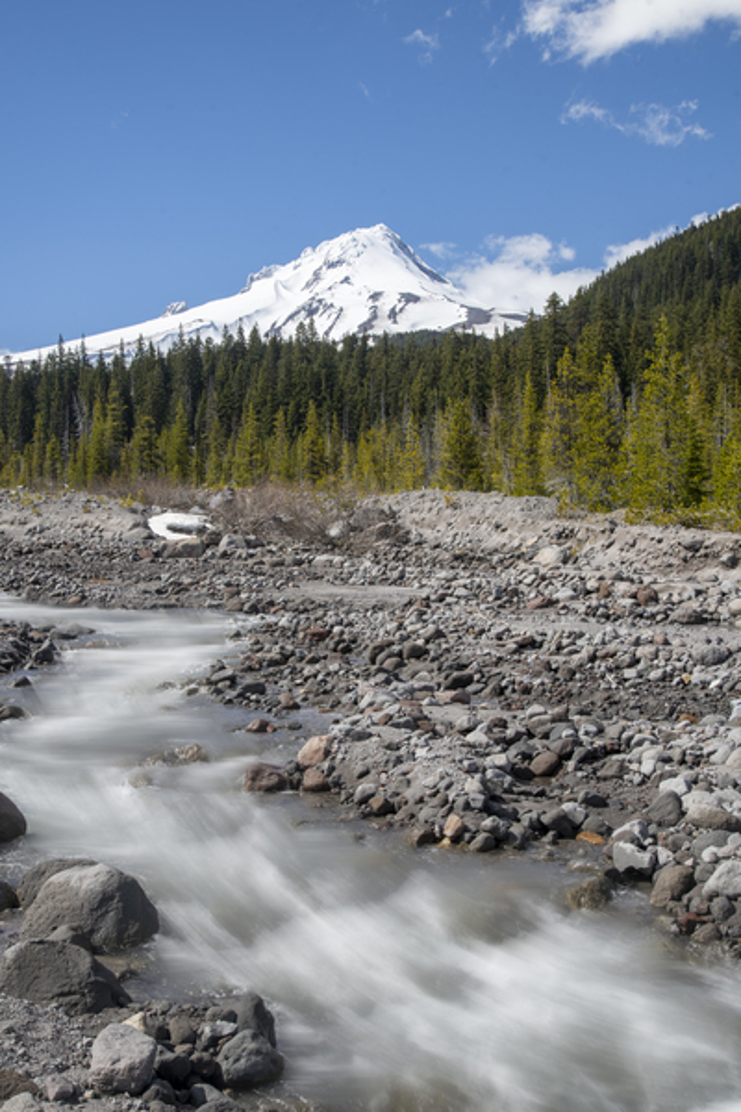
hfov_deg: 33.4
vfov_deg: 48.5
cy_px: 556
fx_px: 1235
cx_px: 370
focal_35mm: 40
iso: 100
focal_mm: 40
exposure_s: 1/125
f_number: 11
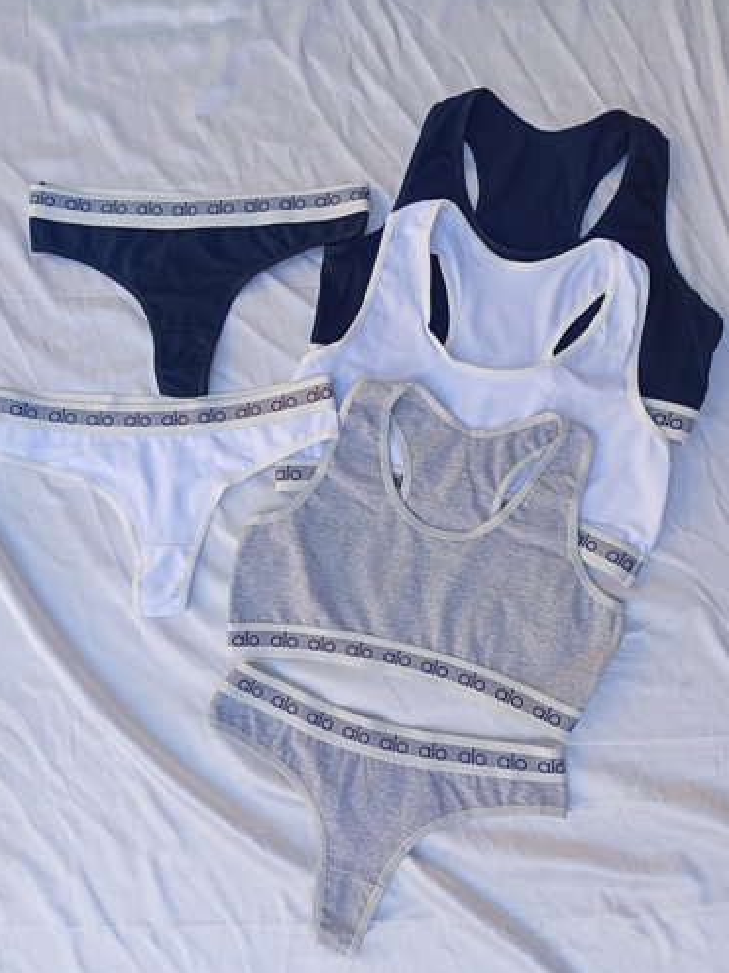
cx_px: 352
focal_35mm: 29
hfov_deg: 48.2
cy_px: 512
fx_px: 815
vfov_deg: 61.6
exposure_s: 1/109
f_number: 1.8
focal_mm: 3.98
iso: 50
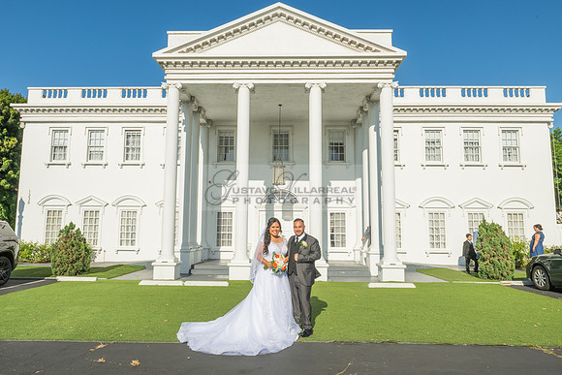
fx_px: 395
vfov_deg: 50.8
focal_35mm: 25
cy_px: 187
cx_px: 273
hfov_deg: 70.9
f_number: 16
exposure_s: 1/200
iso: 200
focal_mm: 24
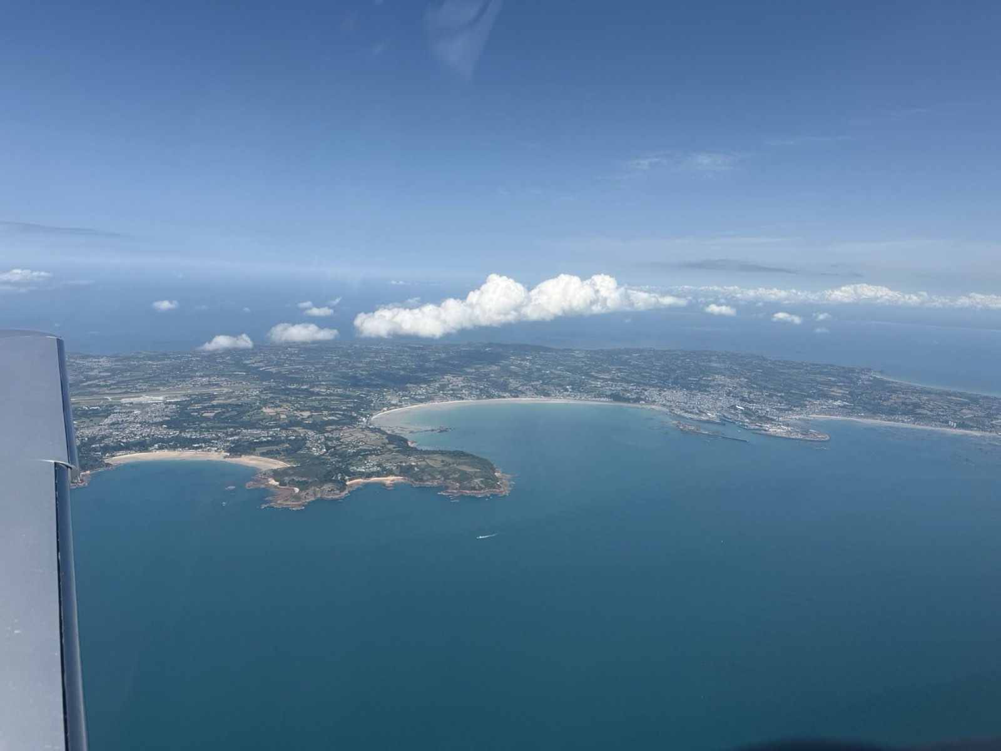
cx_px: 500
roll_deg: -2.7
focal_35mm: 24
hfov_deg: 71.6
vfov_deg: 56.8
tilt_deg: -9.3
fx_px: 694
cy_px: 376
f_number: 1.78
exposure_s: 1/5319
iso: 80
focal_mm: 6.76
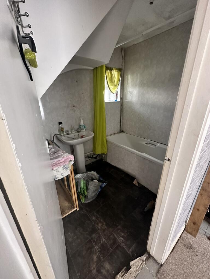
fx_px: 113
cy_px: 140
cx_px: 105
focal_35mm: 14
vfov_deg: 102.1
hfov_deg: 85.7
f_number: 2.2
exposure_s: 1/60
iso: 320
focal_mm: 2.22
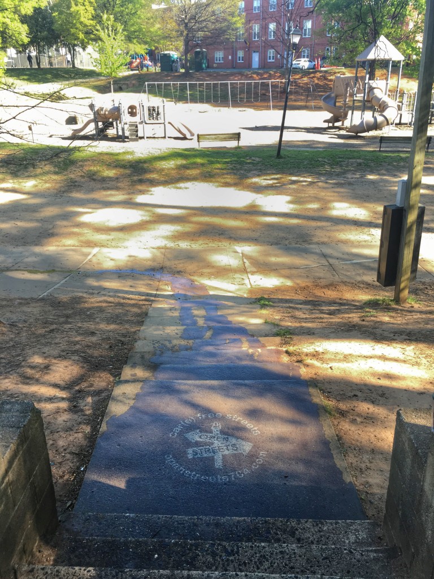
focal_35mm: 29
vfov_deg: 61.7
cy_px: 290
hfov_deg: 48.2
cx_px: 217
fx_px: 485
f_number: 2.2
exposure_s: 1/120
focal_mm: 4.15
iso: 25
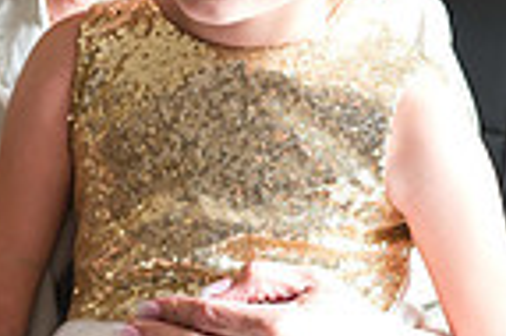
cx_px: 130
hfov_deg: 12.9
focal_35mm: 159
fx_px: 2232
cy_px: -116
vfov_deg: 8.5
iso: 64
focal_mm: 35
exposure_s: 1/50
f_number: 2.8
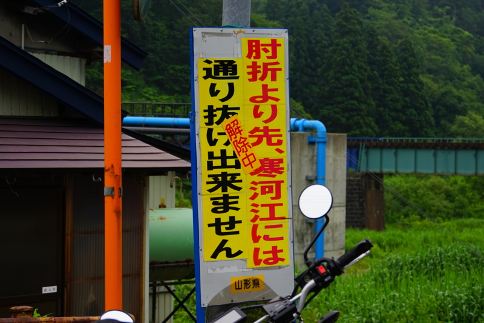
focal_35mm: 85
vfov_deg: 16.1
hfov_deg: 23.9
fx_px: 1142
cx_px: 242
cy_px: 162
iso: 125
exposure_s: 1/100
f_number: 5.6
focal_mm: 57
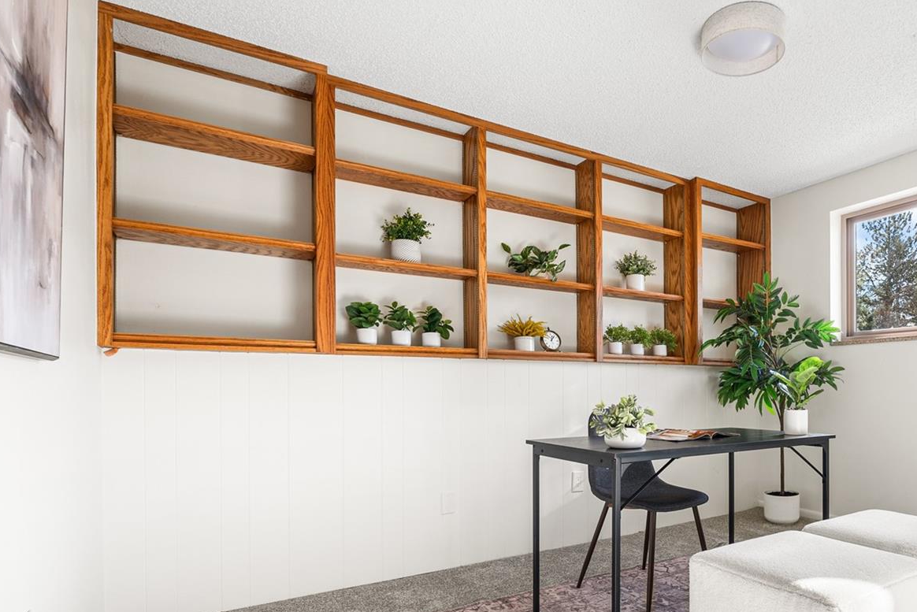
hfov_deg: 76.5
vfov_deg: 56.6
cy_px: 382
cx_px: 596
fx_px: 561
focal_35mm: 22
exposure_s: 1/6
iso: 200
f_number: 8
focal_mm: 16
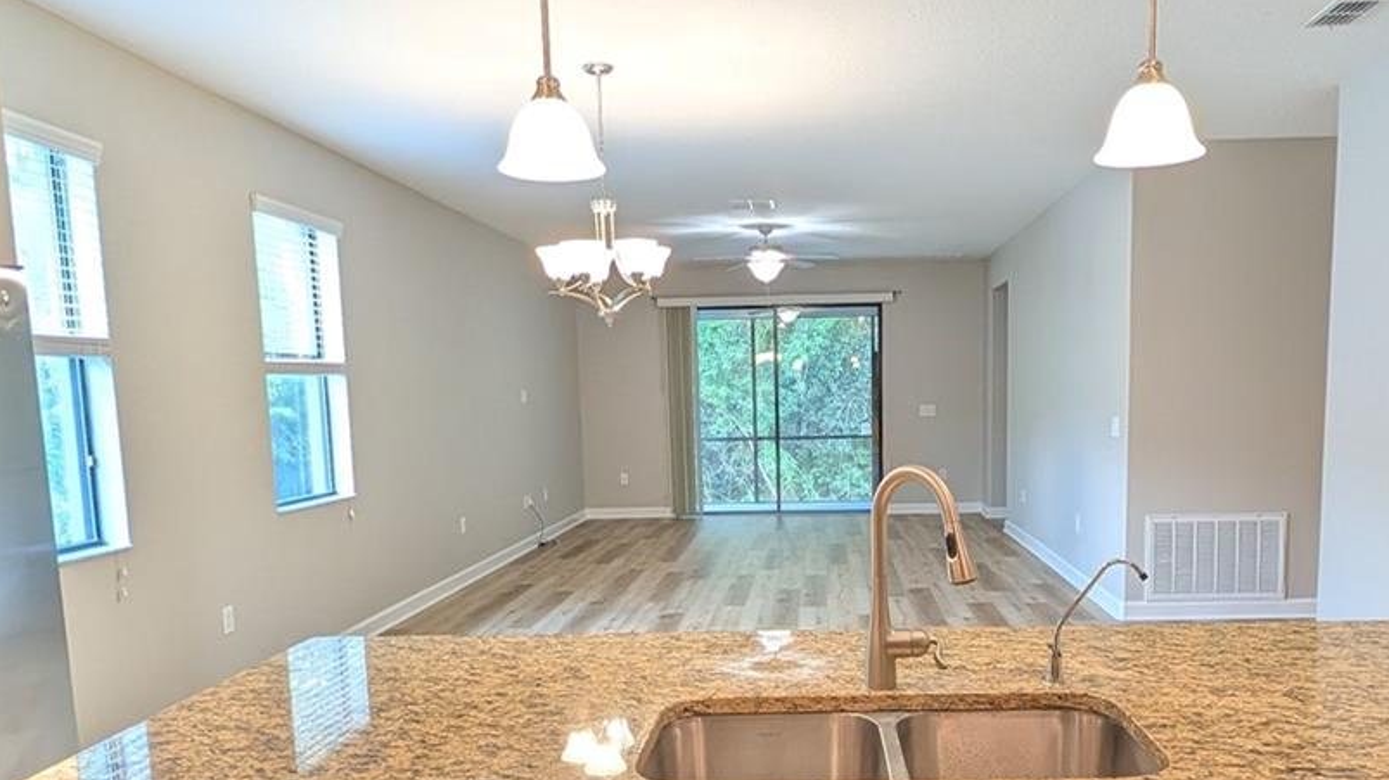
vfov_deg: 43.8
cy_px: 507
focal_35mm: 26
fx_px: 957
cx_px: 792
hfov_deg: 71.6
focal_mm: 2.02
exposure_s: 1/60
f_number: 1.7
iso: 153
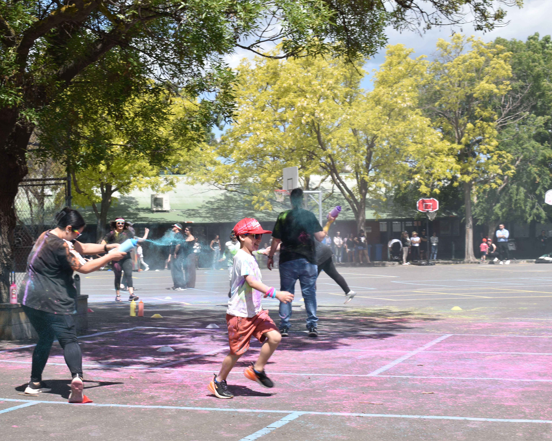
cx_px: 222
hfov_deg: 27.8
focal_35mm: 68
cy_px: 219
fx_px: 1111
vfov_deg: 22.5
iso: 100
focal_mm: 40
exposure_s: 1/200
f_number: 9
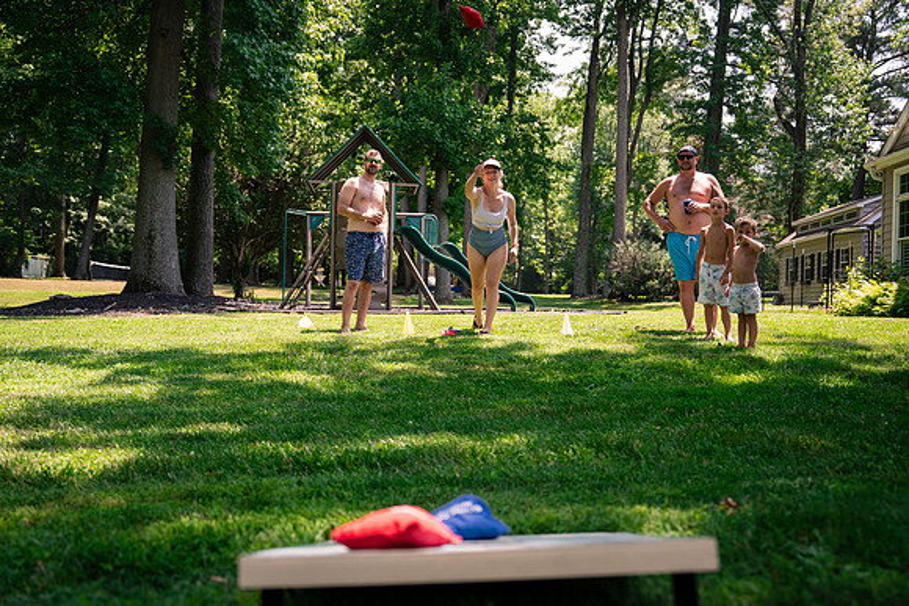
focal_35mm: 36
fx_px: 913
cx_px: 454
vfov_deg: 36.7
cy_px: 303
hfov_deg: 52.9
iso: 400
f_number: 2.8
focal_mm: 35
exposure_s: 1/2000
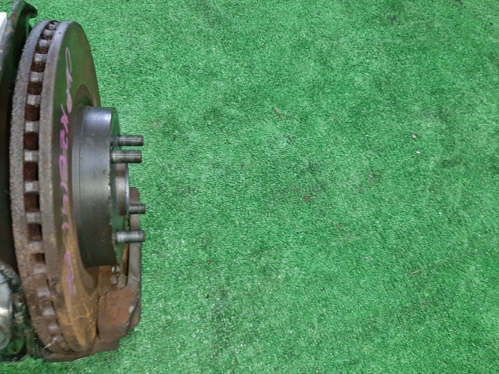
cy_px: 187
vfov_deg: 53.1
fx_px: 375
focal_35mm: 26
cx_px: 250
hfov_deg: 67.3
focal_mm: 3.93
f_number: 1.7
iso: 199
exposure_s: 1/25
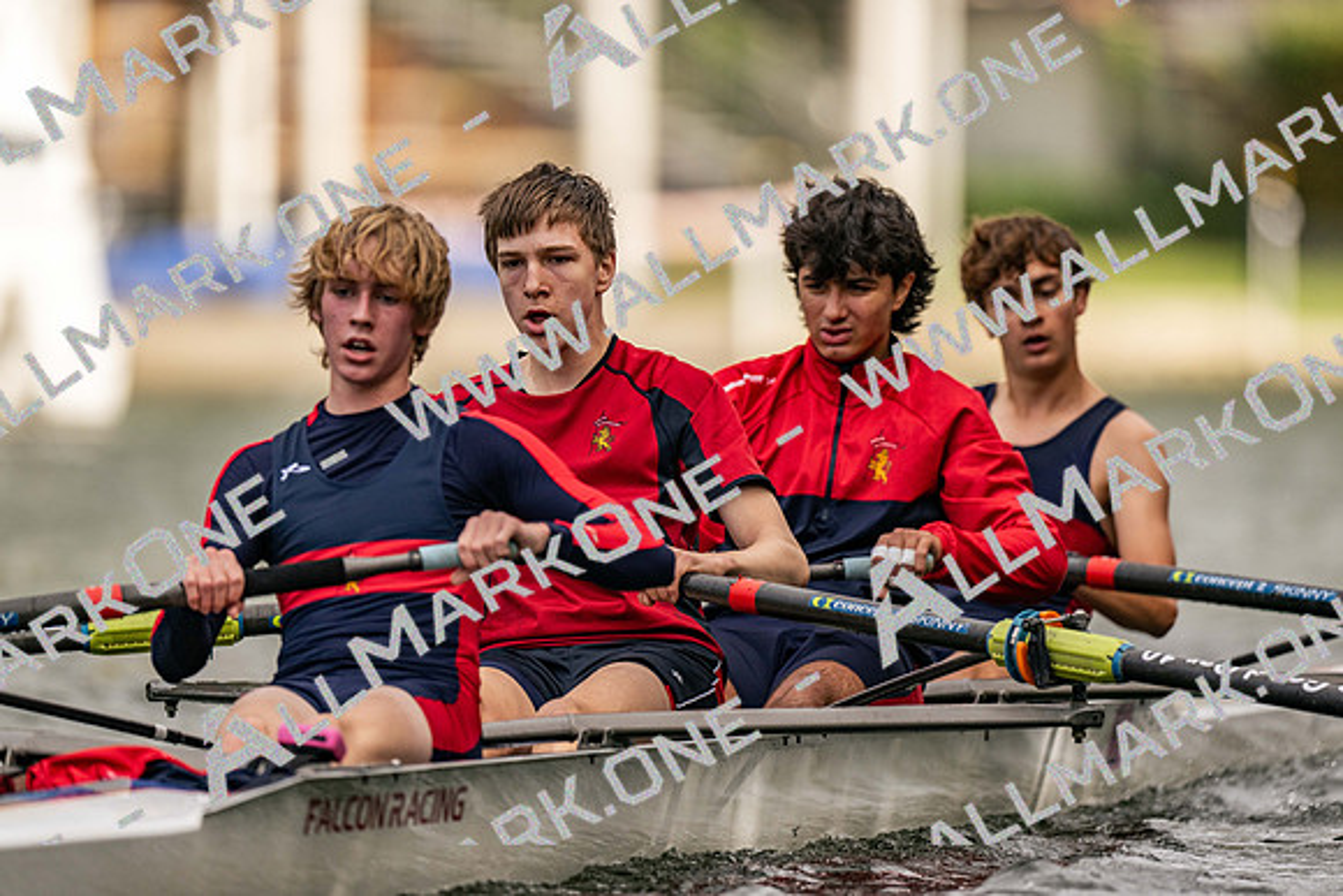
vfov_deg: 2.3
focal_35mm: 600
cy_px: 448
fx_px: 22388
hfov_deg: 3.4
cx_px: 672
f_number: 4
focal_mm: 600
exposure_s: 1/2500
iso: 320
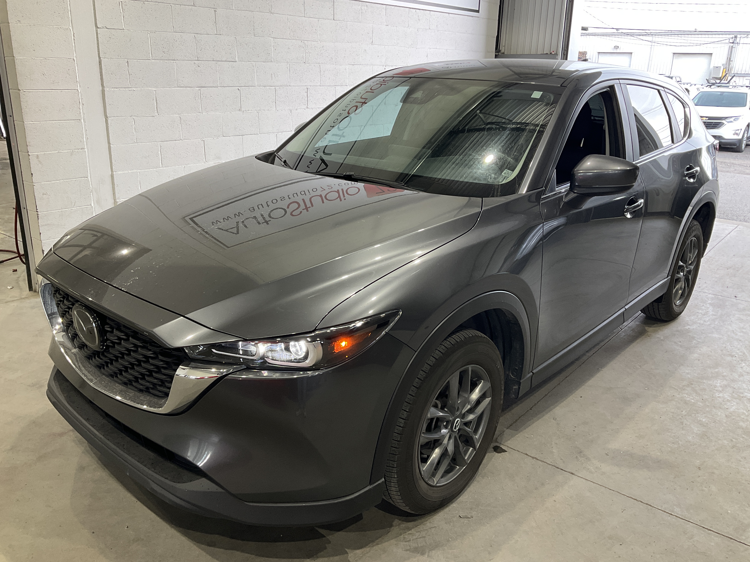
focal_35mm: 29
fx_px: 628
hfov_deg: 61.7
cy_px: 281
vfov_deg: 48.2
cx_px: 375
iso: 40
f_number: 1.8
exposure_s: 1/60
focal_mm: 3
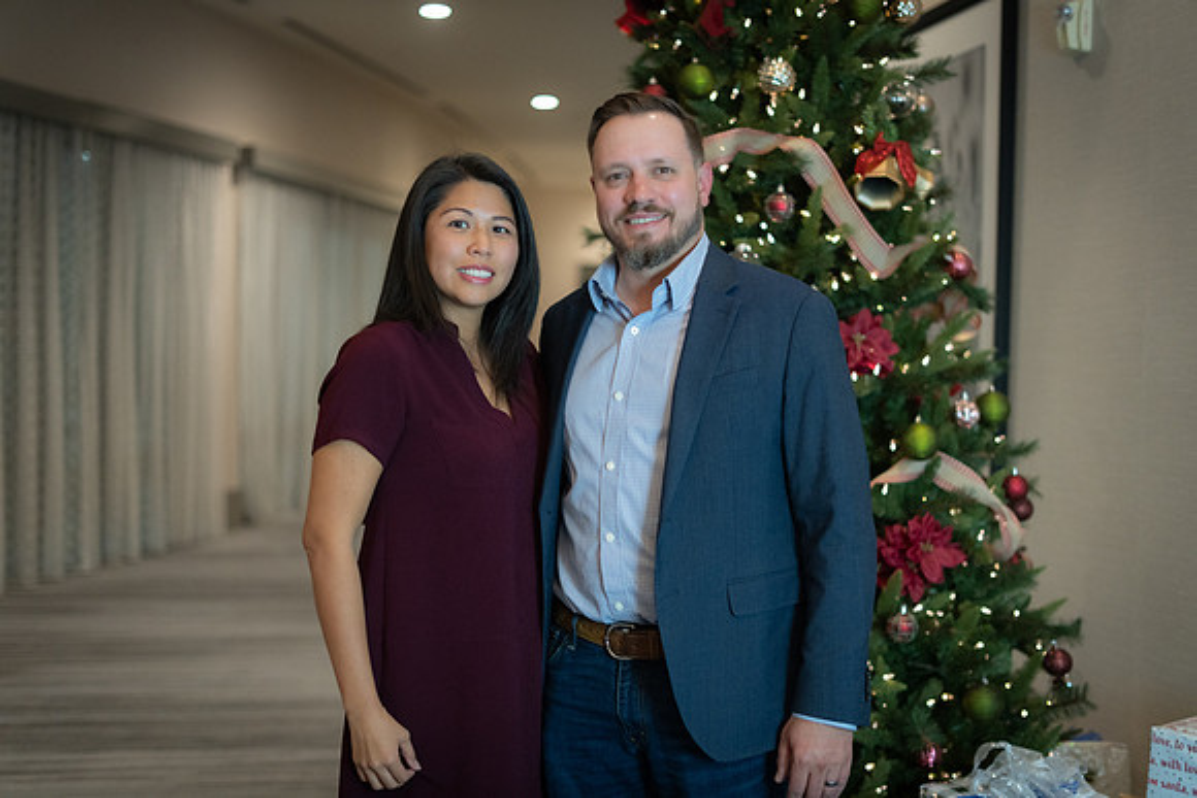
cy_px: 399
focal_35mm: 50
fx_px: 1663
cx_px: 598
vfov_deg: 27.0
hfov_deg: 39.6
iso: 1600
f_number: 1.8
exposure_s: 1/320
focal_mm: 50
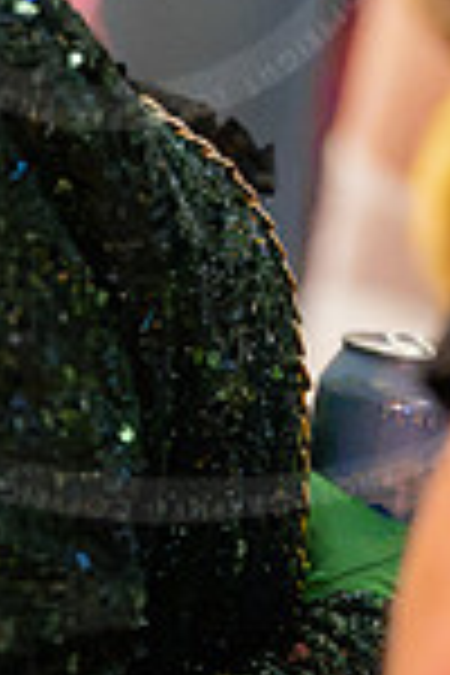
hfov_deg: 2.3
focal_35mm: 606
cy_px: -63
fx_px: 11362
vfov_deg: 3.4
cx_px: 122
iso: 6400
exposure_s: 1/250
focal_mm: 135
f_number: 1.8
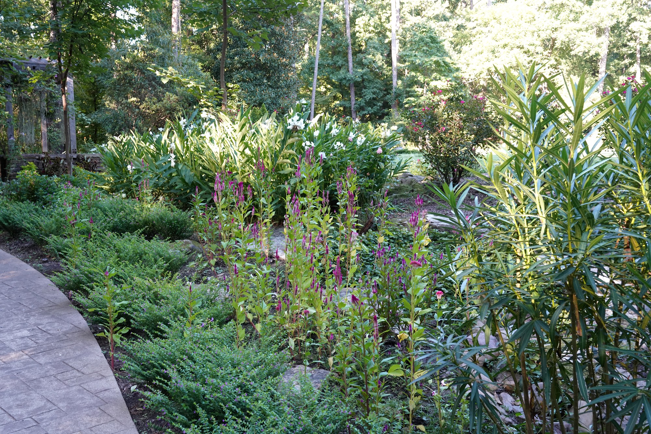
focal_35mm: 35
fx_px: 633
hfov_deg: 54.4
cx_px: 326
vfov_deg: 37.9
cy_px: 217
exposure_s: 1/100
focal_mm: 35
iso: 1600
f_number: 9
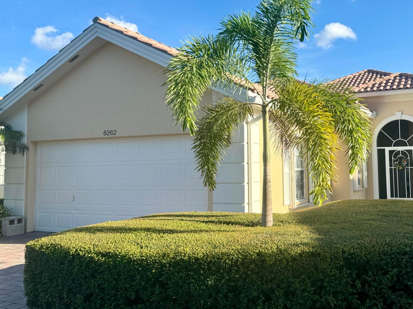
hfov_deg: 51.8
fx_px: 418
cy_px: 140
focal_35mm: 35
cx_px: 271
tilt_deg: +3.3
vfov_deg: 40.7
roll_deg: +1.0
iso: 80
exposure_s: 1/2415
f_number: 1.78
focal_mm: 6.76
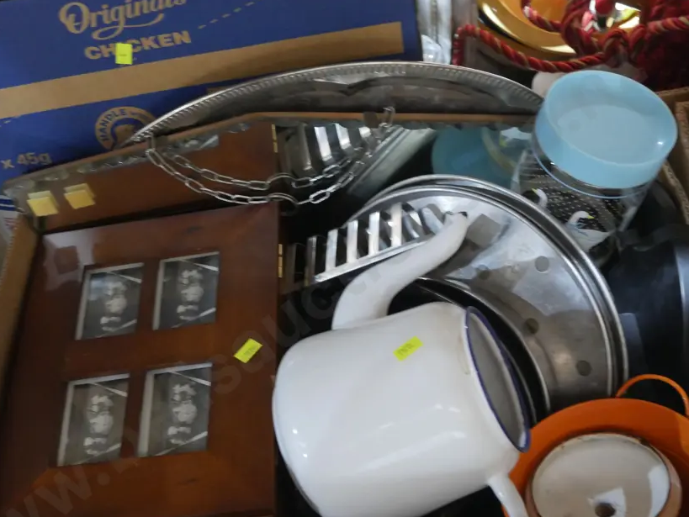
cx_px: 292
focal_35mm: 50
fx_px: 996
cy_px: 320
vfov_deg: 29.0
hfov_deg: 38.1
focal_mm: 20
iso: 3200
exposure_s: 1/40
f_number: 4.5
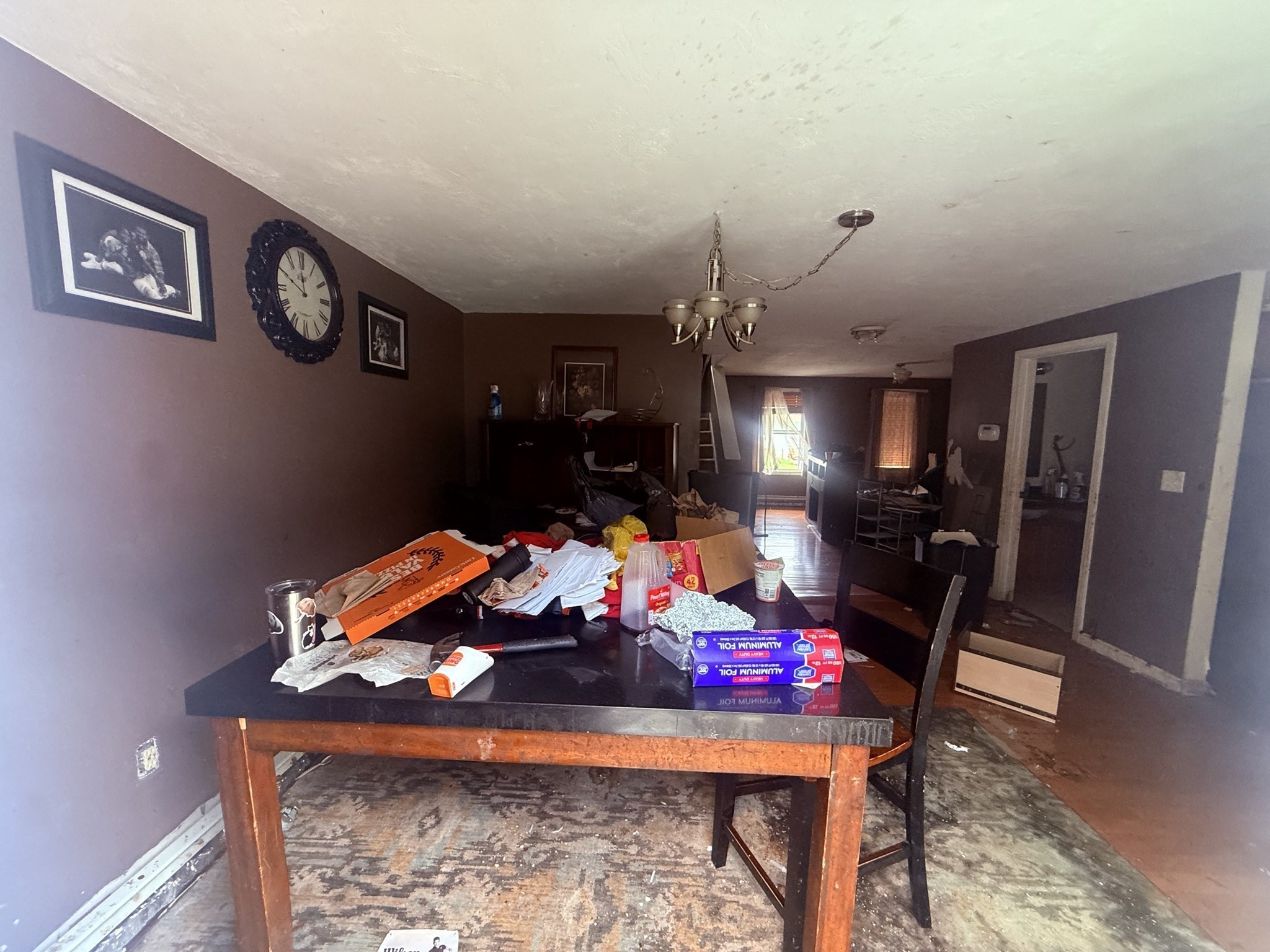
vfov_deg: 85.7
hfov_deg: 102.1
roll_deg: -1.4
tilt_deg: -6.4
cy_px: 476
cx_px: 635
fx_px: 514
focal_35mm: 14
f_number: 2.2
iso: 400
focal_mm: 2.22
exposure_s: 1/60
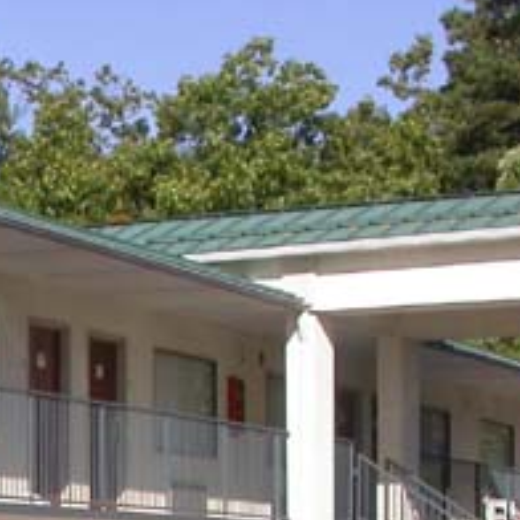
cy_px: 687
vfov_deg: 12.3
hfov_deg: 12.3
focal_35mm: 137
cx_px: -162
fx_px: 2328
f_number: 7.5
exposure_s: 1/295
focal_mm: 7.85
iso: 100
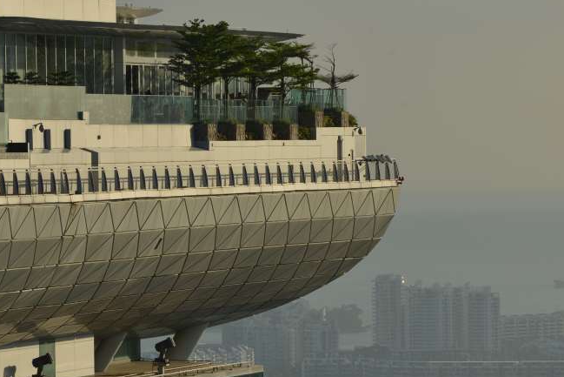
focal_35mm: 370
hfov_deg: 5.6
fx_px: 5798
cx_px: 415
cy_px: 132
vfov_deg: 3.7
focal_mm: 200
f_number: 10
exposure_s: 1/400
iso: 100
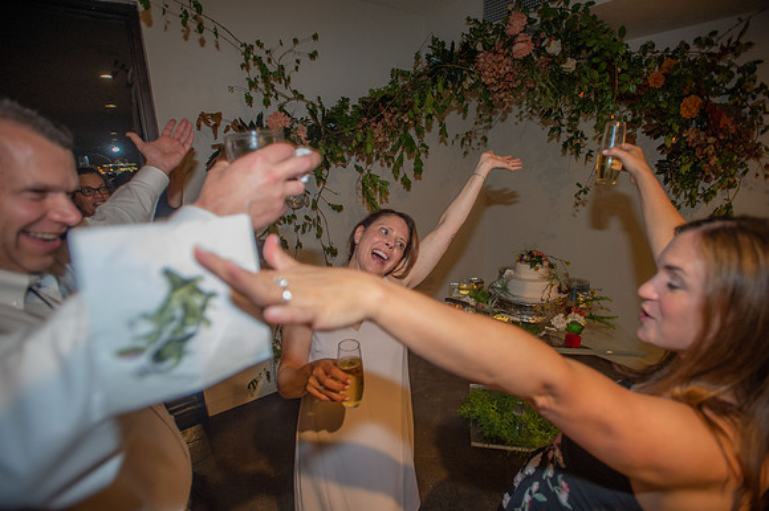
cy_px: 256
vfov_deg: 70.4
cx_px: 384
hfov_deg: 93.3
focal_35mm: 17
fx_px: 363
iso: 1600
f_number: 2.8
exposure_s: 1/80
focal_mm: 17
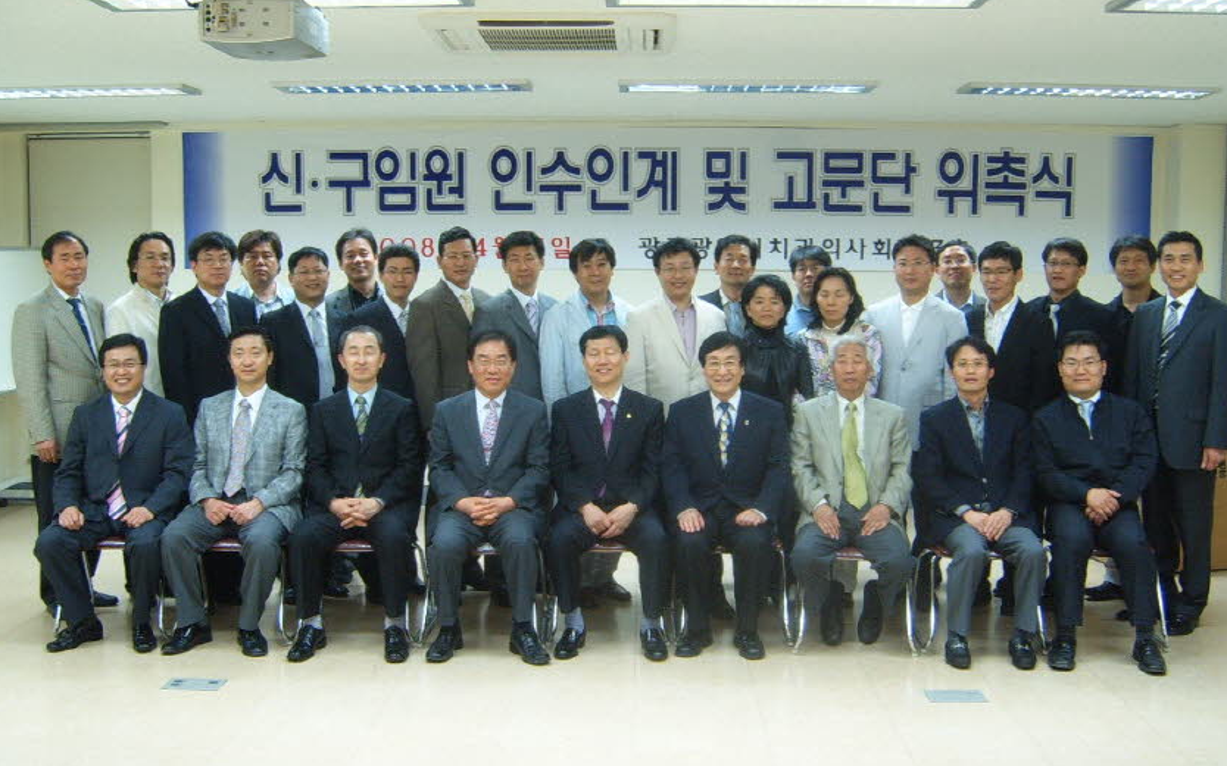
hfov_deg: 49.3
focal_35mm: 40
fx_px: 1337
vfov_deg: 32.0
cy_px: 404
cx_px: 619
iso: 141
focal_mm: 6.2
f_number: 2.9
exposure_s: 1/10
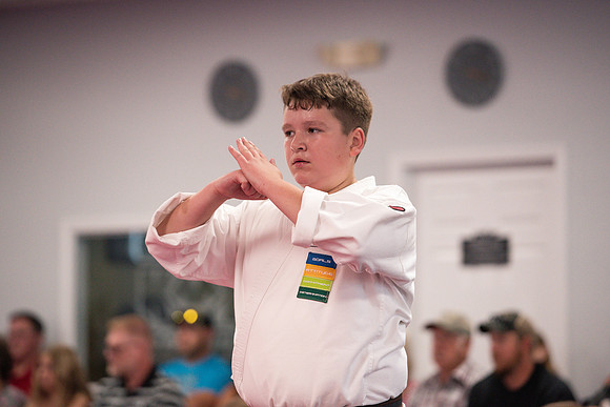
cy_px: 204
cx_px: 305
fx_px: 3051
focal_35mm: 180
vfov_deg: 7.6
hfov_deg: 11.4
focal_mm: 180
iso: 1600
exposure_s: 1/400
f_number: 3.5
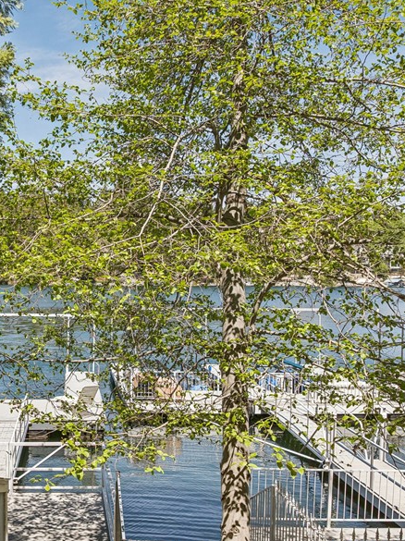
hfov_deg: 33.3
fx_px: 656
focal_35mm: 42
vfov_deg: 44.4
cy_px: 345
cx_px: 79
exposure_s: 1/60
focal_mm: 12.3
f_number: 2.8
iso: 100
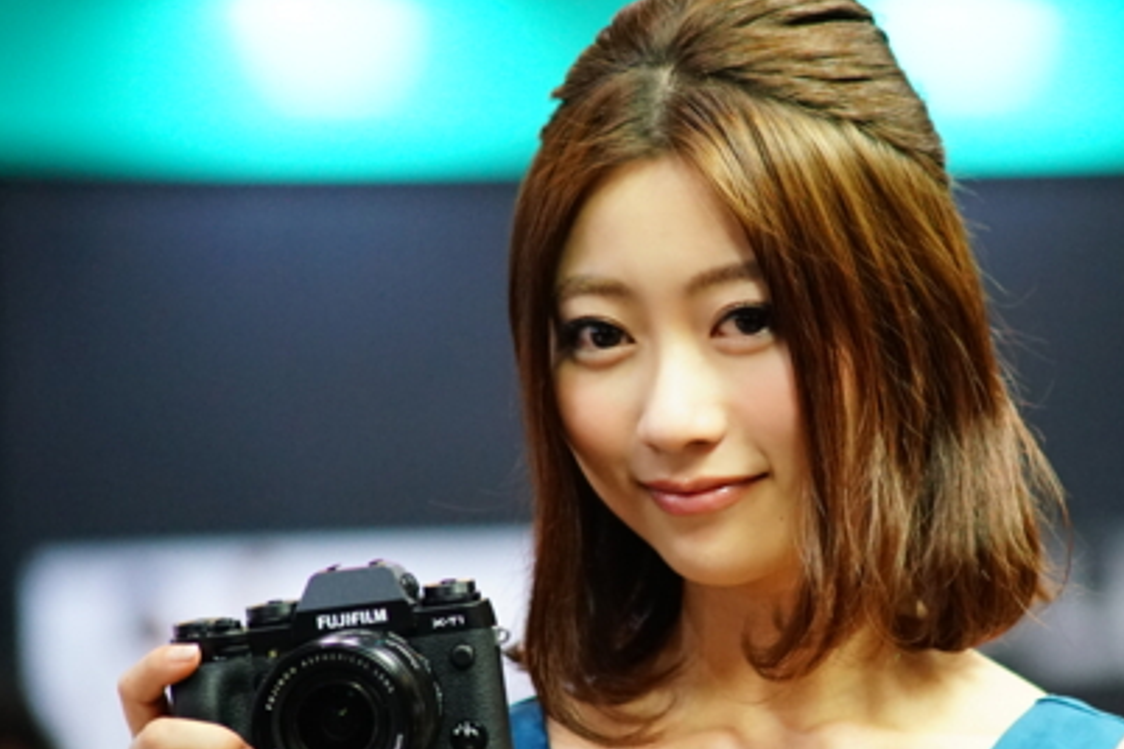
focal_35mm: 334
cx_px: 772
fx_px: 10427
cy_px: 532
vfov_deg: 4.1
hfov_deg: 6.2
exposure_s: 1/200
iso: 4000
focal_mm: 210
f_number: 4
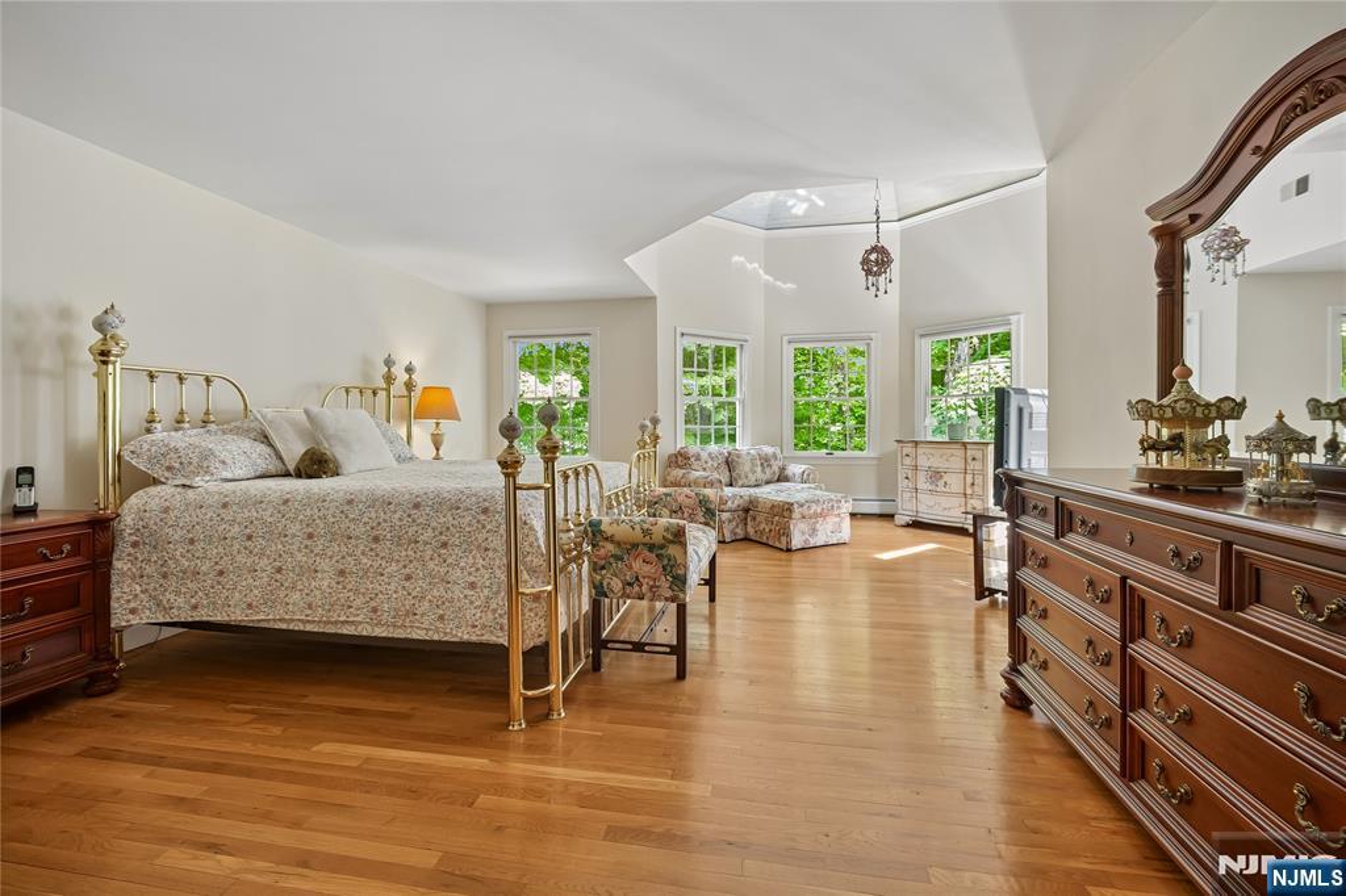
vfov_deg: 53.1
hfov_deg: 73.8
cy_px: 448
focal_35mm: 24
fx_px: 897
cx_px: 673
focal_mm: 24
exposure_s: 1/30
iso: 2500
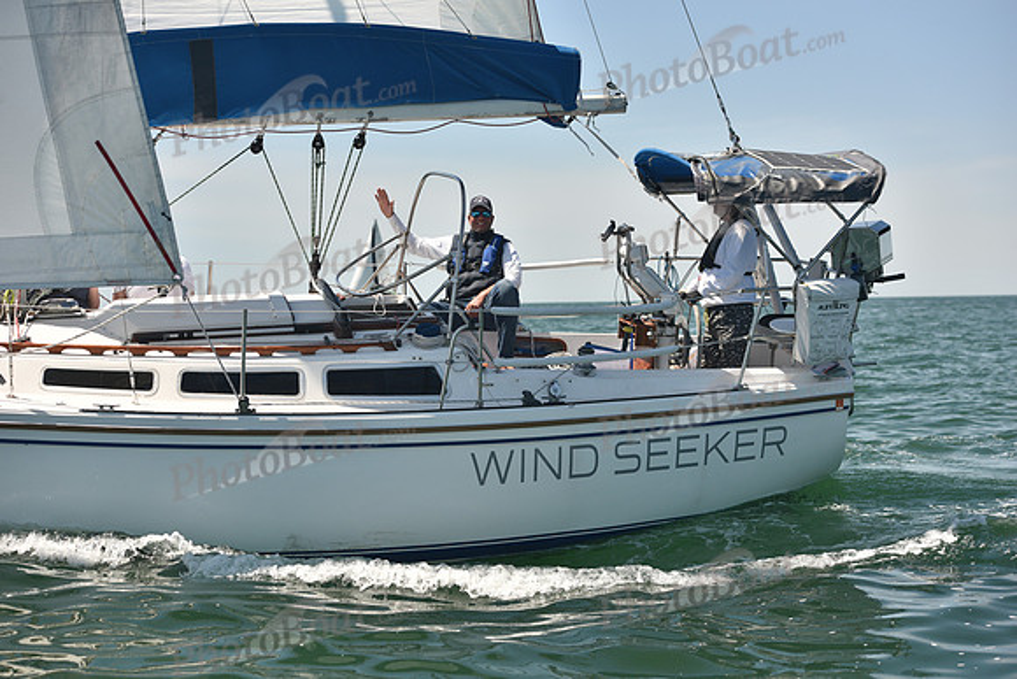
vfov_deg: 18.2
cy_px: 340
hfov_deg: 27.0
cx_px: 508
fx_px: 2119
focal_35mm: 75
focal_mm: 75
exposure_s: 1/800
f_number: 5
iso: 250
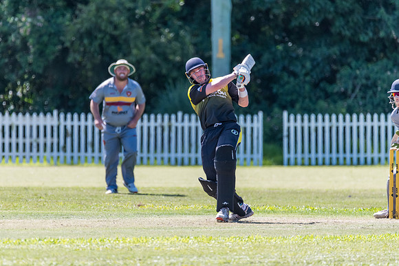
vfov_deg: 2.0
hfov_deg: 3.0
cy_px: 122
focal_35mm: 680
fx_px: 7534
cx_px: 174
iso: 1250
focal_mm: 600
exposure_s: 1/2000
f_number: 6.3
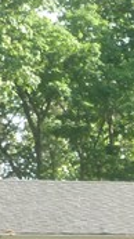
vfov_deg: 9.0
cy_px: 384
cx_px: 478
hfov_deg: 4.8
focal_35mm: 232
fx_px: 1469
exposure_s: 1/125
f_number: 3.7
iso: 100
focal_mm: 6.4
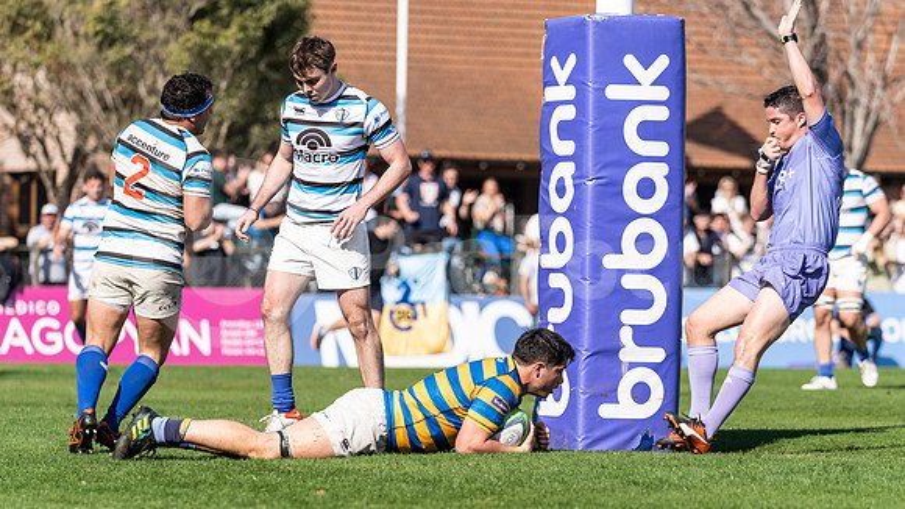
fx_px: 5178
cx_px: 517
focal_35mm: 216
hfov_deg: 10.0
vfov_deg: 5.6
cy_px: 353
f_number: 3.5
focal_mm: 167
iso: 100
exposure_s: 1/800
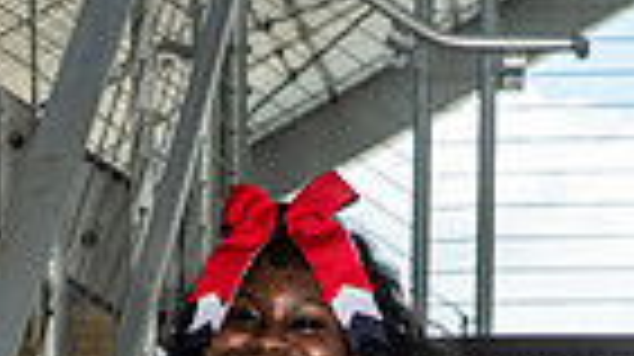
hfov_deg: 9.9
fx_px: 3661
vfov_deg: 5.3
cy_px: 933
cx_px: 306
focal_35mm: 218
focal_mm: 65
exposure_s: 1/320
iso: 200
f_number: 7.1
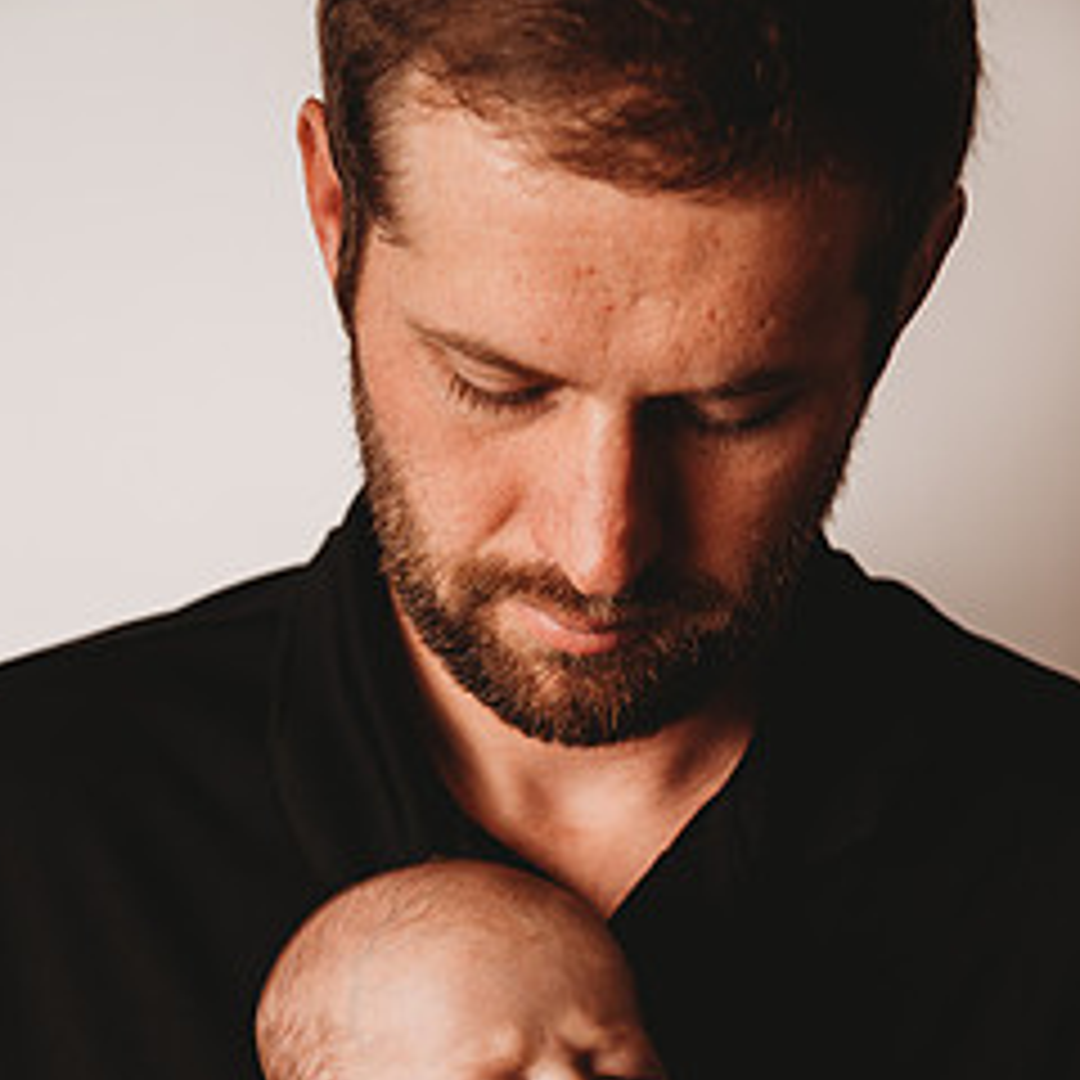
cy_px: 958
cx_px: 472
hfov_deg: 20.9
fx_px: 2930
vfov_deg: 20.5
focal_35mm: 83
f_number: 4
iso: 100
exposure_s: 1/160
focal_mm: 52
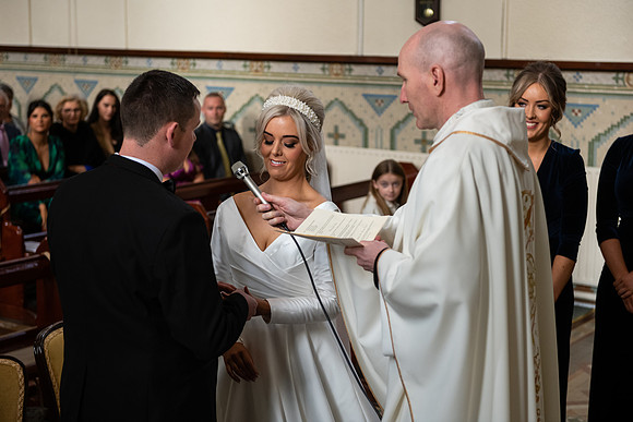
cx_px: 316
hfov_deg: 30.5
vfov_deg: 20.6
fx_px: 1161
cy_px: 211
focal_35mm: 66
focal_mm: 66
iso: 1000
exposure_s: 1/500
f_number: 3.5
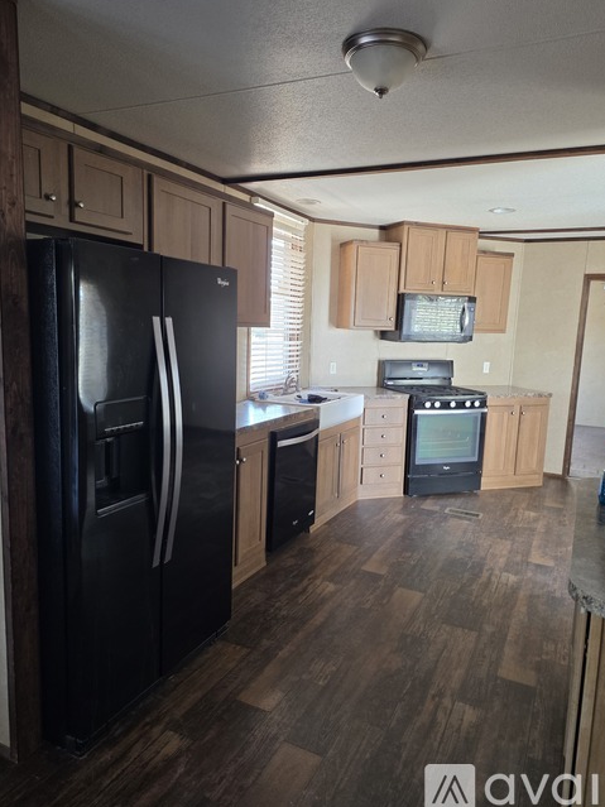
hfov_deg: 56.8
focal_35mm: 24
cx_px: 313
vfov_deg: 71.6
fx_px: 559
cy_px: 393
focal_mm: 6.25
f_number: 1.7
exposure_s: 1/120
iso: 320
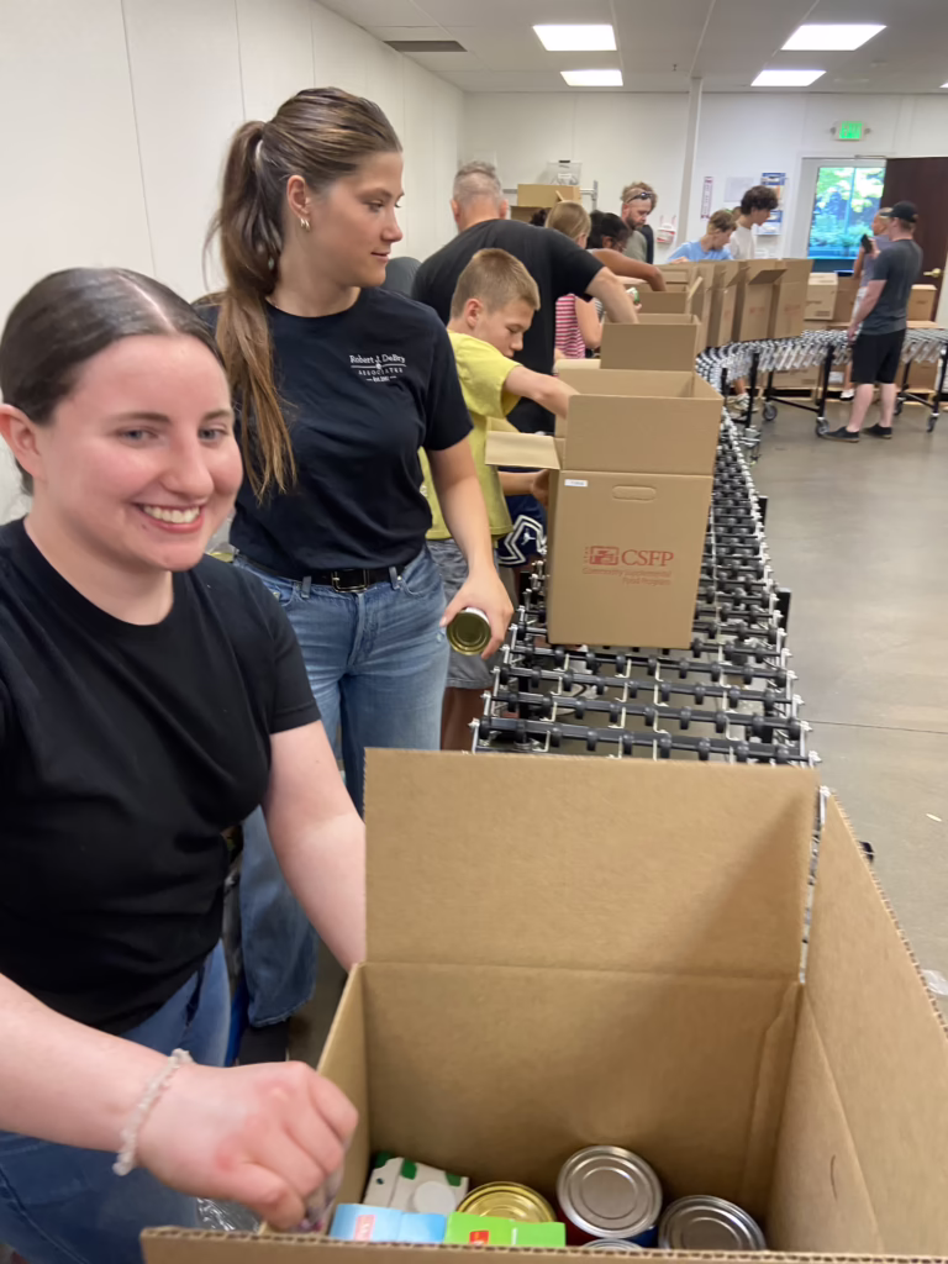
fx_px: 949
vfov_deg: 67.3
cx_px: 474
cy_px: 632
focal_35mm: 26
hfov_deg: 53.1
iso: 160
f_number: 1.8
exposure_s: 1/60
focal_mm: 4.25
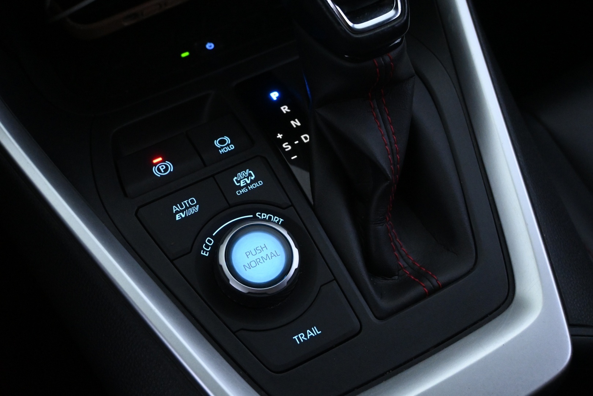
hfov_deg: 40.5
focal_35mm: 49
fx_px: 803
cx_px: 296
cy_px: 198
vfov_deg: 27.7
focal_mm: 32.5
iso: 5000
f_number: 5
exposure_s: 1/50
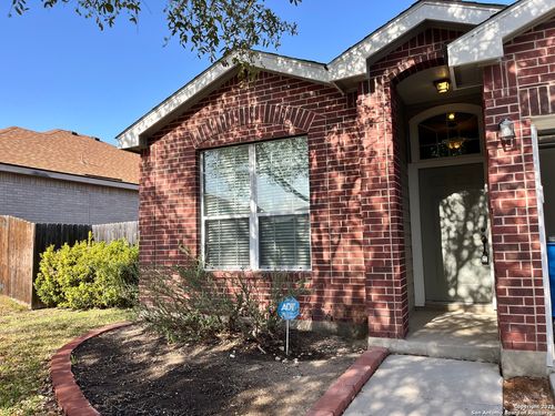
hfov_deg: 67.3
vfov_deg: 53.1
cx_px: 278
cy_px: 208
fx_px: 417
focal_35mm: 26
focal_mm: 5.1
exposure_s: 1/1009
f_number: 1.6
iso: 50
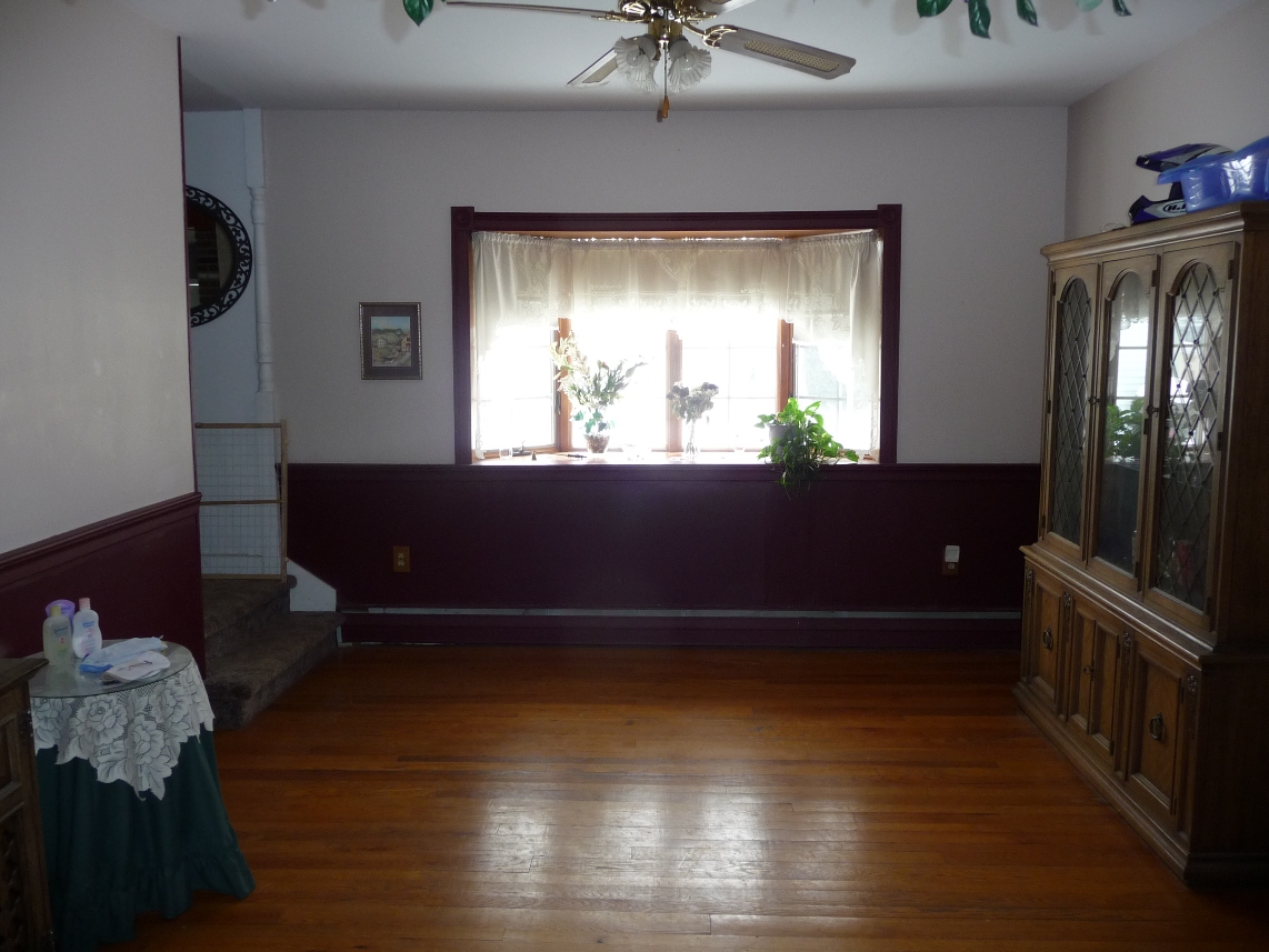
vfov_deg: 49.8
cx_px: 634
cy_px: 476
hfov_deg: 63.4
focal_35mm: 28
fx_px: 1027
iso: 160
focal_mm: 4.7
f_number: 3.3
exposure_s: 1/30
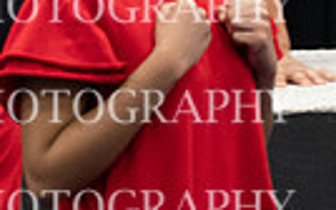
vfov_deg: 2.0
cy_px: -145
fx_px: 5975
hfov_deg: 3.2
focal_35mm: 652
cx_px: -68
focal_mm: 148
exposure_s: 1/125
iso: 8000
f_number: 6.3
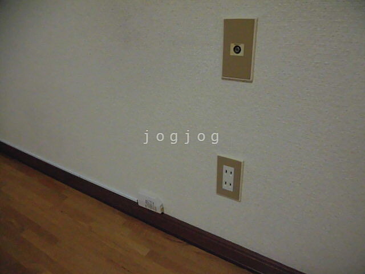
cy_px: 137
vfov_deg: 56.8
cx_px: 182
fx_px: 253
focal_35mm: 24
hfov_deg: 71.6
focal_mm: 4.3
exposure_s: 1/60
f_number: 3.1
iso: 800
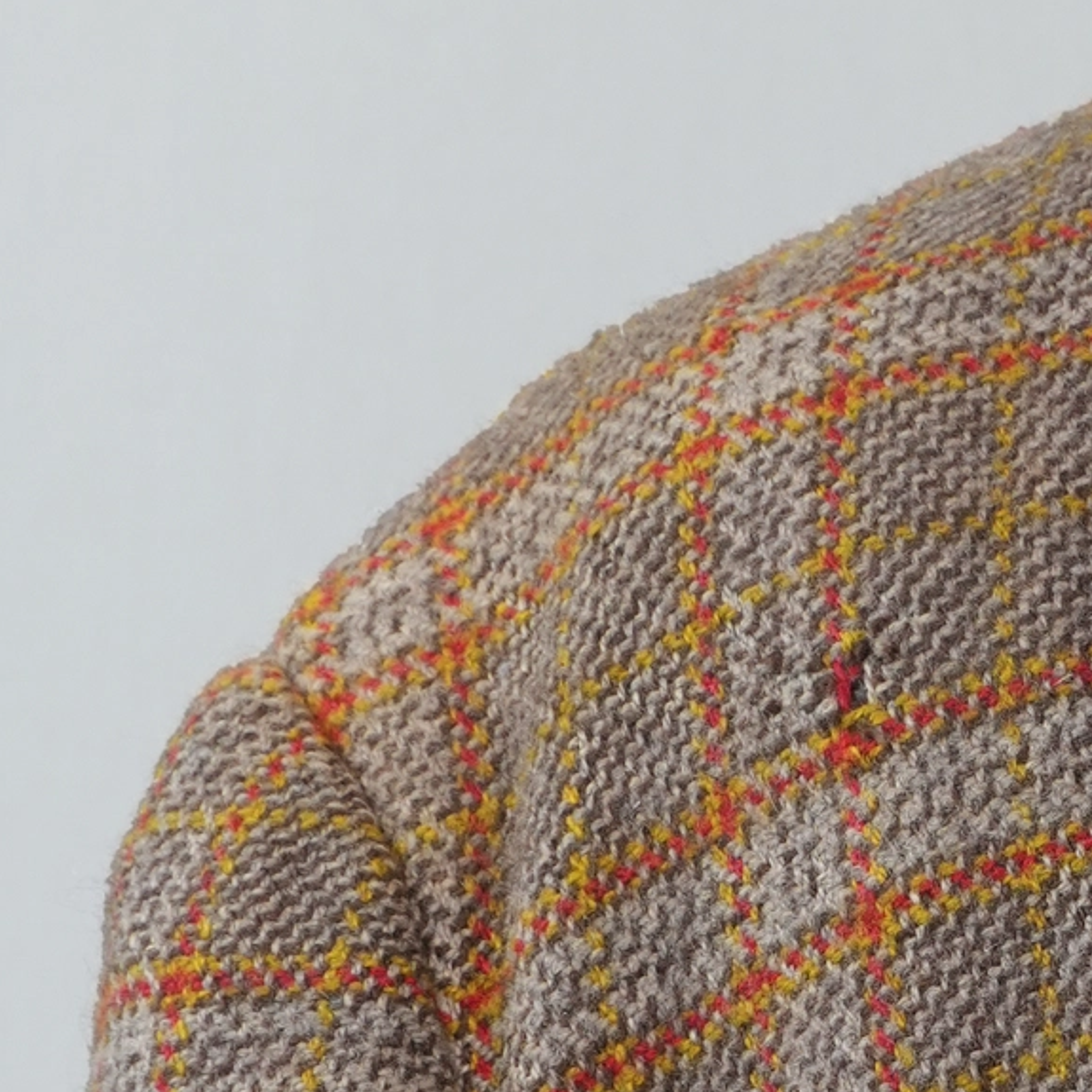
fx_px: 15954
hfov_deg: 3.9
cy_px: 1502
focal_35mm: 447
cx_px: 1441
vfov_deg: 3.9
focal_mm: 70
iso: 400
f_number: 8
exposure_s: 1/25
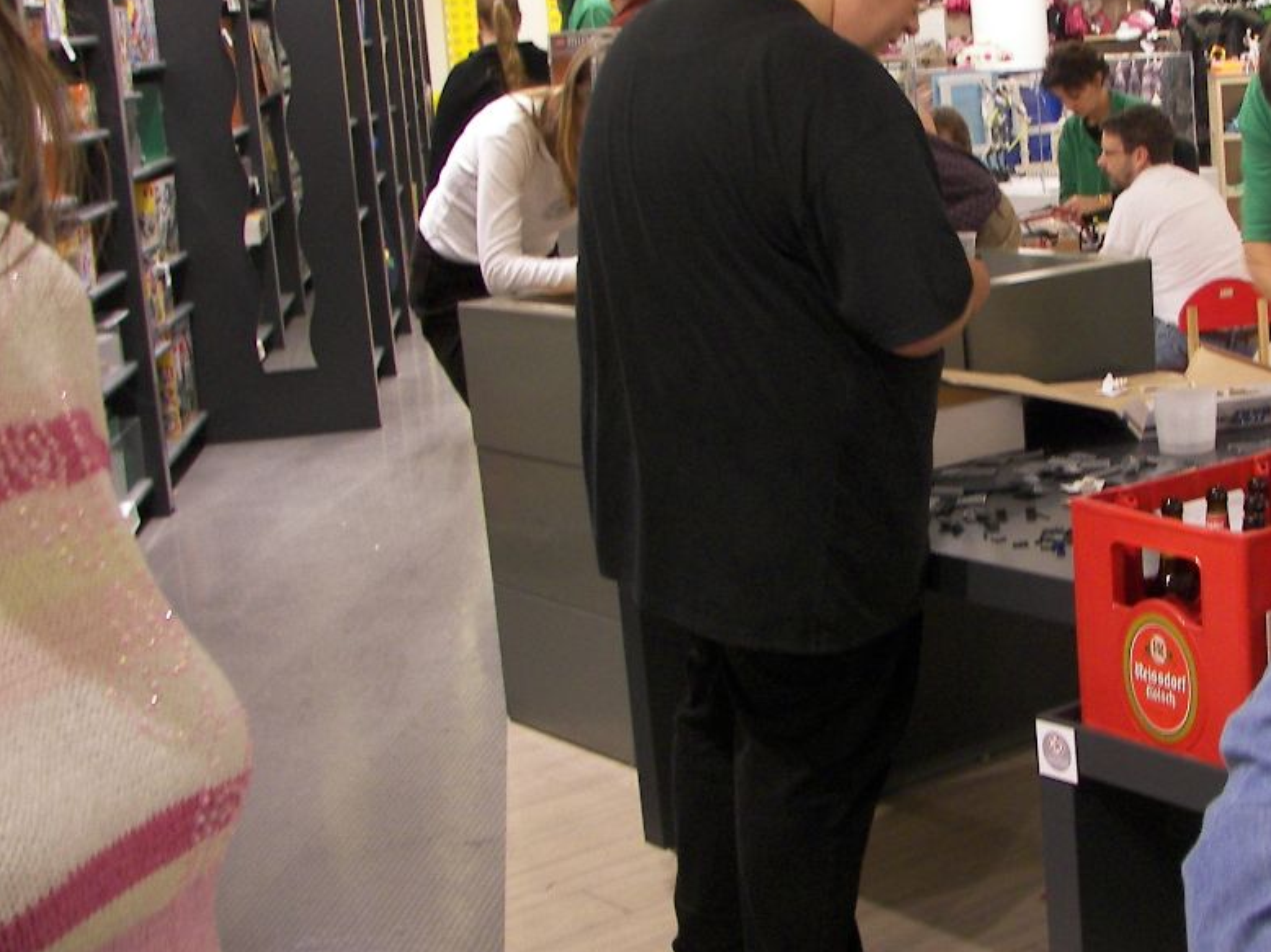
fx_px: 2202
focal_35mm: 60
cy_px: 387
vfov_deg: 24.4
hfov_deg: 31.6
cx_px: 951
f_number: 2.8
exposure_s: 1/30
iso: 80
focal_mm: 6
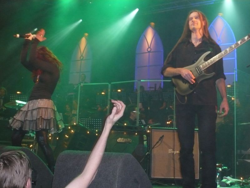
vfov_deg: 33.6
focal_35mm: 43
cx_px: 125
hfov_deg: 43.9
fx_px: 311
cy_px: 94
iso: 320
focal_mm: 7
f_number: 3.4
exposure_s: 1/30
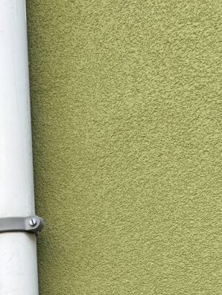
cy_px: 340
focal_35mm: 67
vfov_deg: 26.3
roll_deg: +2.0
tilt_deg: -2.2
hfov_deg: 21.1
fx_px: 573
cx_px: -7
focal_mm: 5.7
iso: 40
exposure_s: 1/230
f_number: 1.5
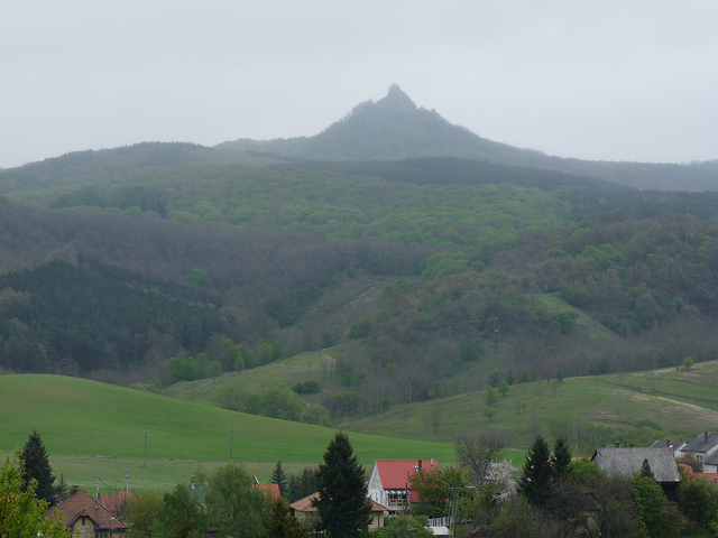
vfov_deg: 11.5
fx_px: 2676
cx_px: 359
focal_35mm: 129
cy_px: 269
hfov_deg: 15.3
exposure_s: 1/200
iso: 100
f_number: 5
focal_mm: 23
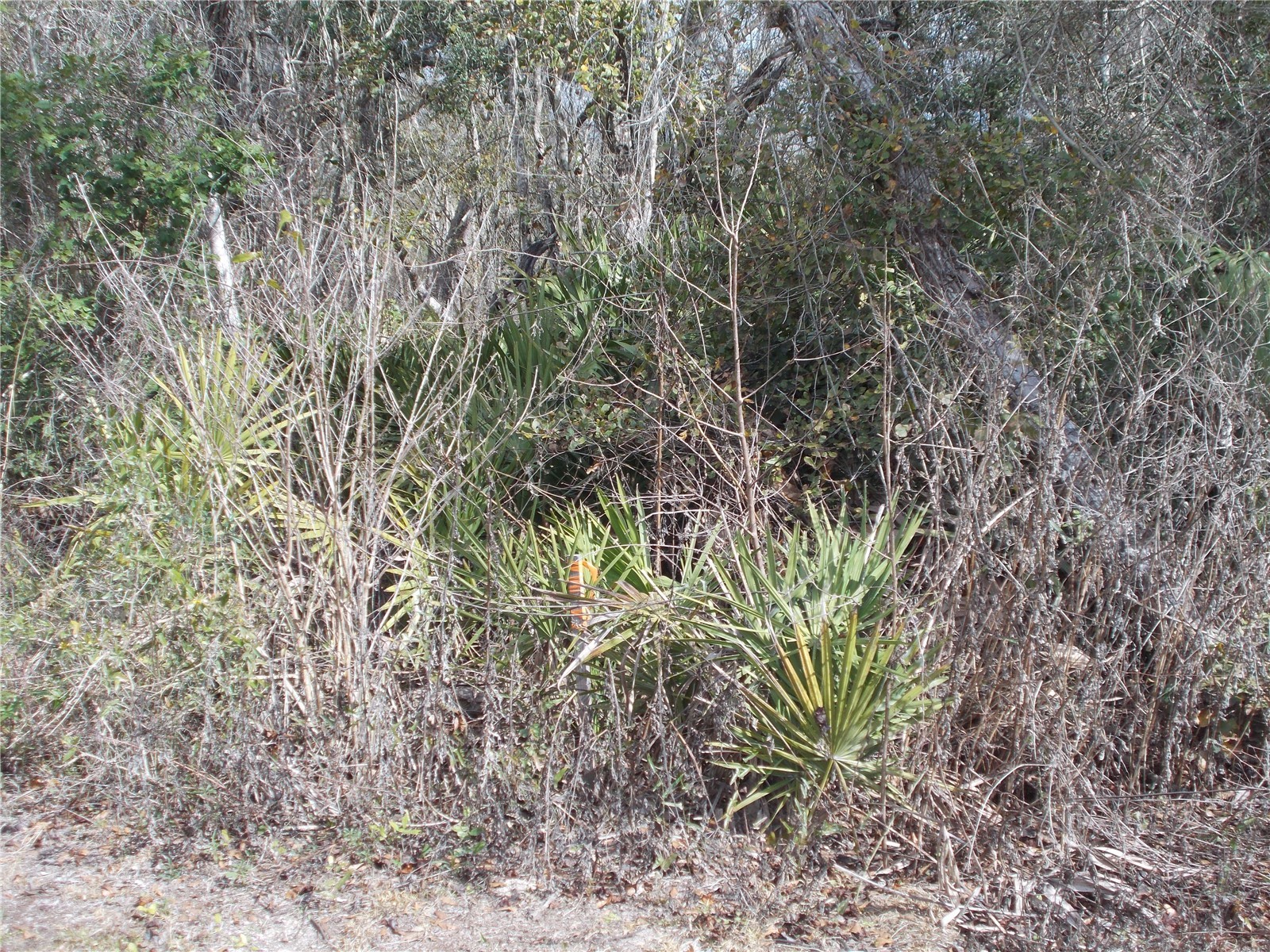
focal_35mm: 50
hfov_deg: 38.2
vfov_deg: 29.1
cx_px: 635
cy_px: 476
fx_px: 1834
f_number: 4.5
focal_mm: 9
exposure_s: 1/200
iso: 80
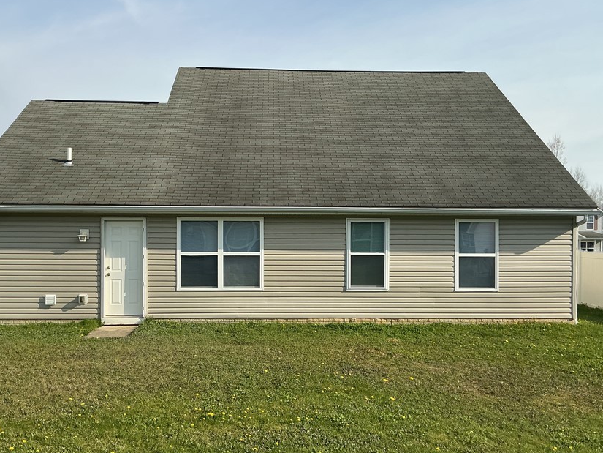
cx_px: 299
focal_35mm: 36
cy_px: 242
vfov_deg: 39.6
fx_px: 627
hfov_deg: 51.3
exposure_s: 1/1912
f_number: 1.8
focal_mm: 3
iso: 25
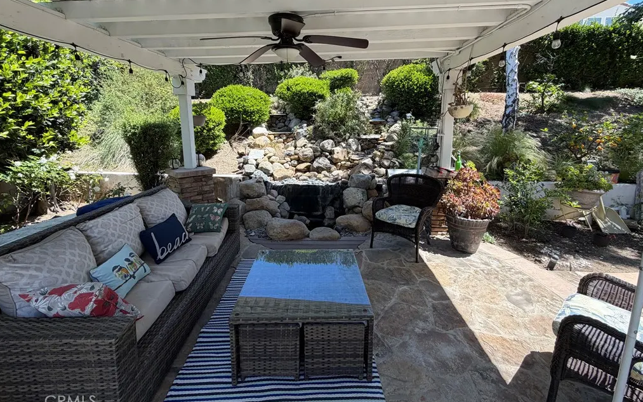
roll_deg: +1.1
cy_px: 166
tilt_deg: -7.9
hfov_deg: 101.5
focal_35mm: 15
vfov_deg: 74.2
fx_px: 263
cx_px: 321
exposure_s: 1/475
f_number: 2.2
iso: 64
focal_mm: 2.22
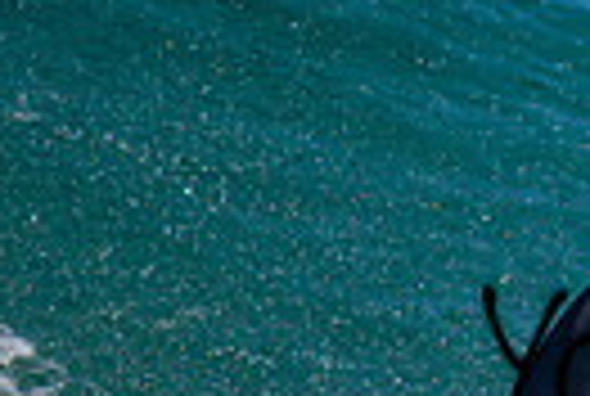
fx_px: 79815
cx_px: 1369
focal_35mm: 4859
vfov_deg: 0.3
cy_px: 393
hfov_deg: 0.4
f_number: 8
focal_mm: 800
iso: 640
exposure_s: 1/2000
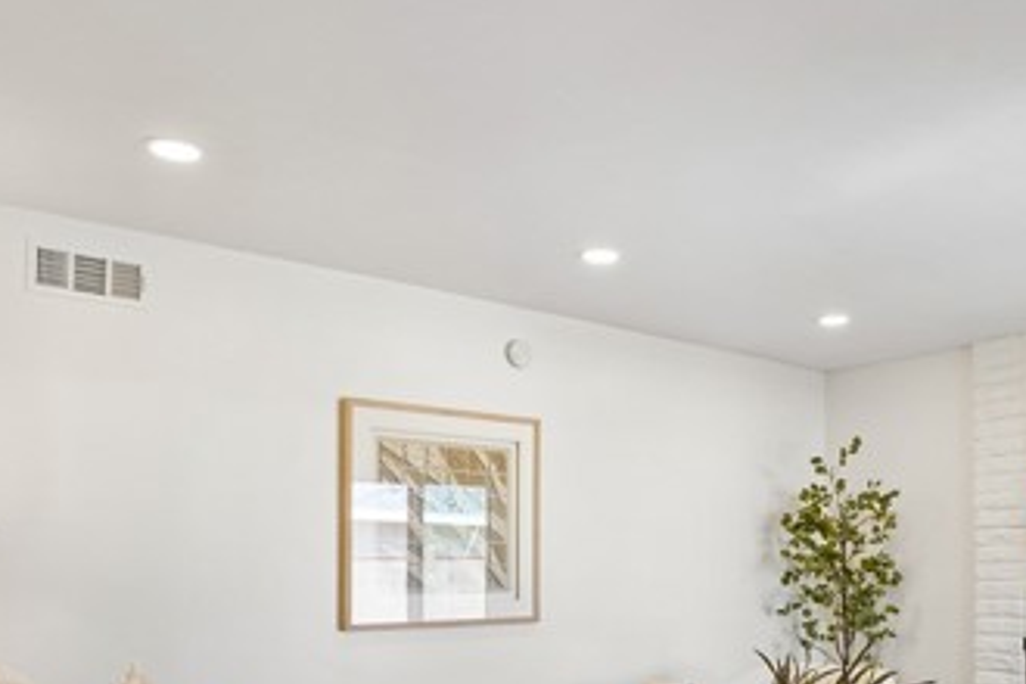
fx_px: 883
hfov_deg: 59.3
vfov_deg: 40.0
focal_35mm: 31
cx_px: 656
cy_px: 580
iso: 400
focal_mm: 16
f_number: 8
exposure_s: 1/25
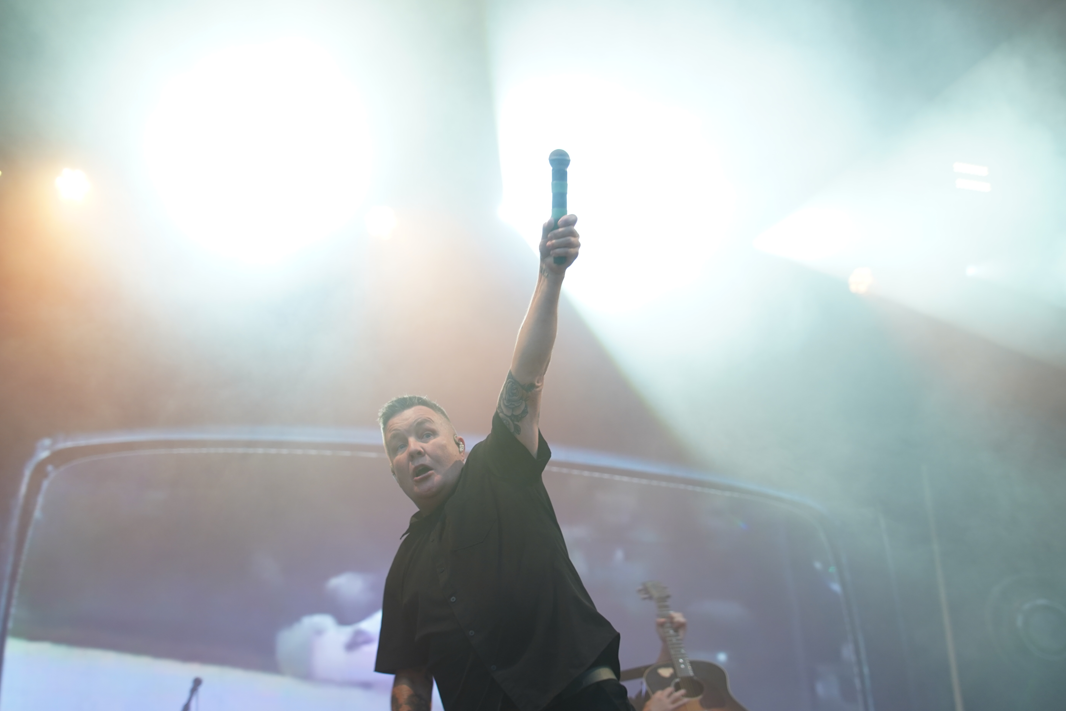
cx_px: 550
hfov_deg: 35.1
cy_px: 377
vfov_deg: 23.8
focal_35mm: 57
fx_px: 1688
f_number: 4
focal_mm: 53
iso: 500
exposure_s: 1/160
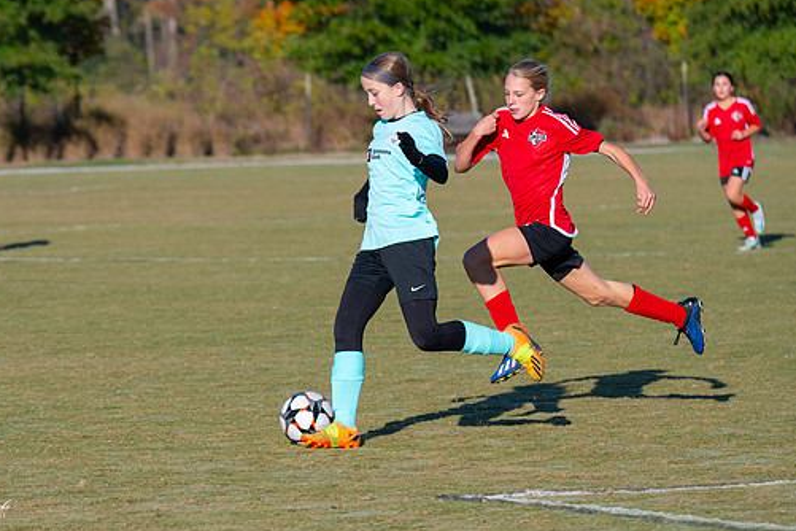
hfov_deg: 7.4
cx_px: 184
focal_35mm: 279
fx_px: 6169
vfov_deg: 4.9
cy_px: 324
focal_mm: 180
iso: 180
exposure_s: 1/1000
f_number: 5.6
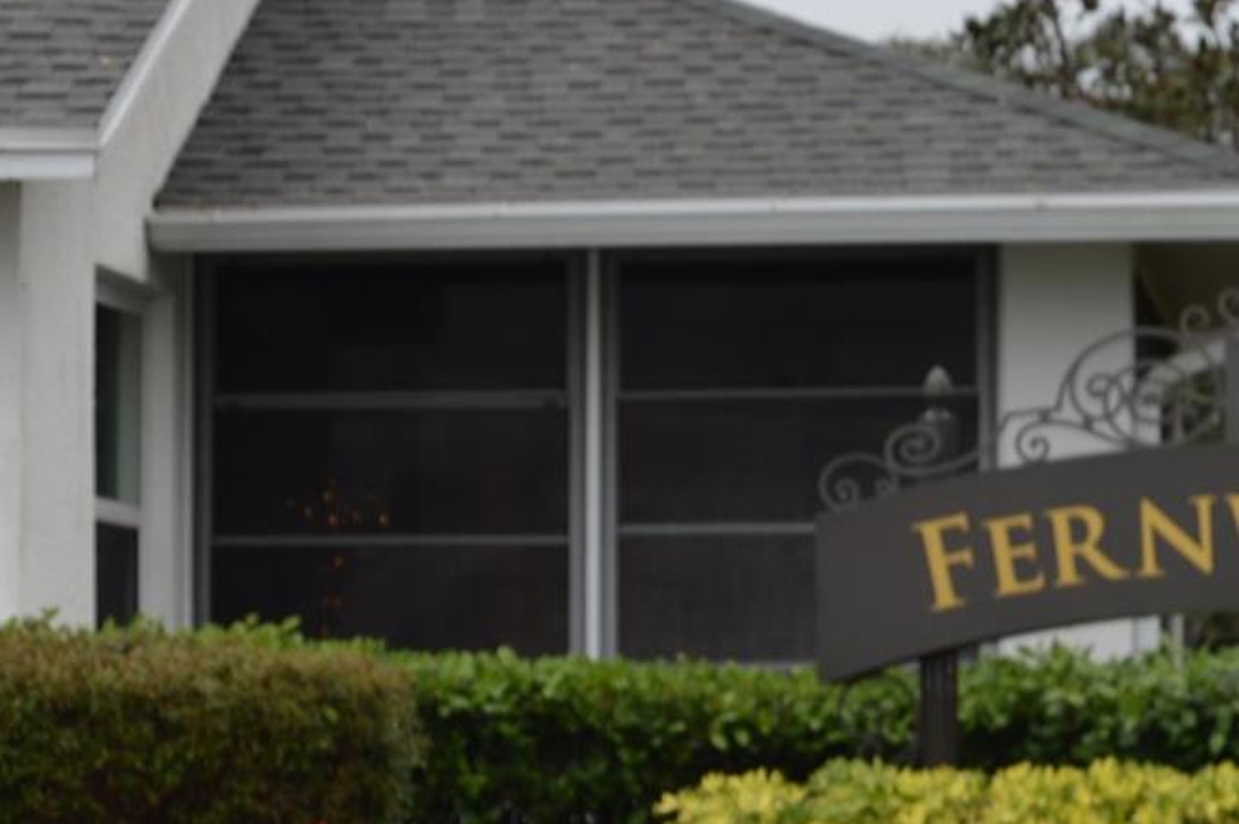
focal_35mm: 202
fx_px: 6953
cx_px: 875
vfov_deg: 6.8
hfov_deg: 10.2
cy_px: 441
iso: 125
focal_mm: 55
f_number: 5.6
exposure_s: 1/125
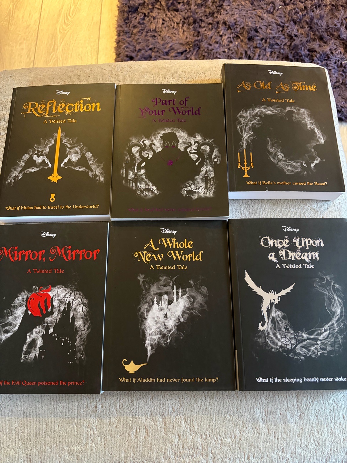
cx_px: 174
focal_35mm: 26
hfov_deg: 53.1
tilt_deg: -72.8
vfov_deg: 67.3
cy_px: 232
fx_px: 348
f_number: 1.6
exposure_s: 1/25
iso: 500
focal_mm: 5.96
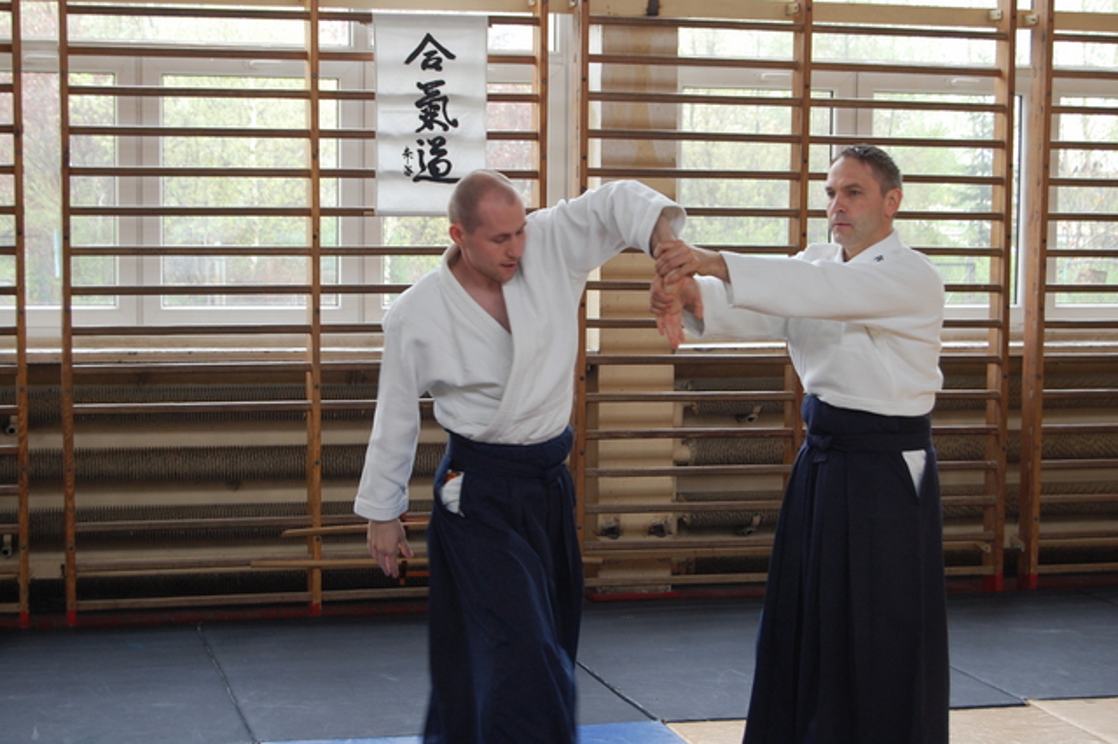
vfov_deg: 18.9
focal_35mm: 72
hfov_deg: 28.1
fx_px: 2235
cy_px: 372
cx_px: 559
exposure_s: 1/60
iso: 400
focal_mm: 48
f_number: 5.6
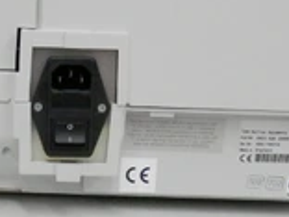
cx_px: 44
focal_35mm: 64
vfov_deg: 22.9
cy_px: 95
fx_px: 534
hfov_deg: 29.3
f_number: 3
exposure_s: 1/125
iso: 800
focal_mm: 4.5
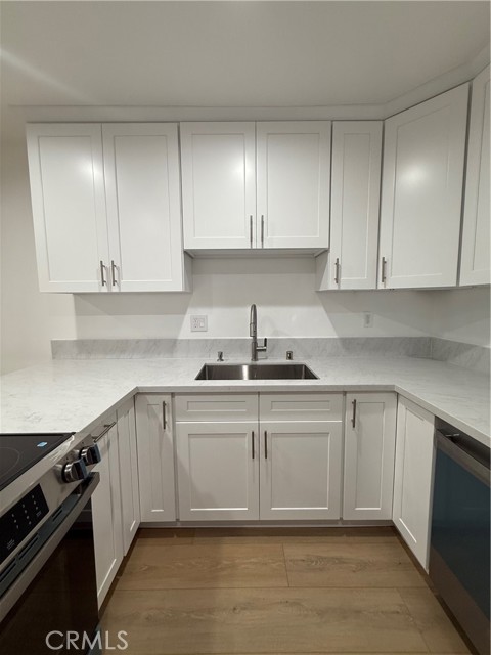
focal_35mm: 14
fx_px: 265
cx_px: 246
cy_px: 328
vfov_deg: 102.1
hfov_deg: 85.7
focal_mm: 2.22
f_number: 2.2
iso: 125
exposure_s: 1/120
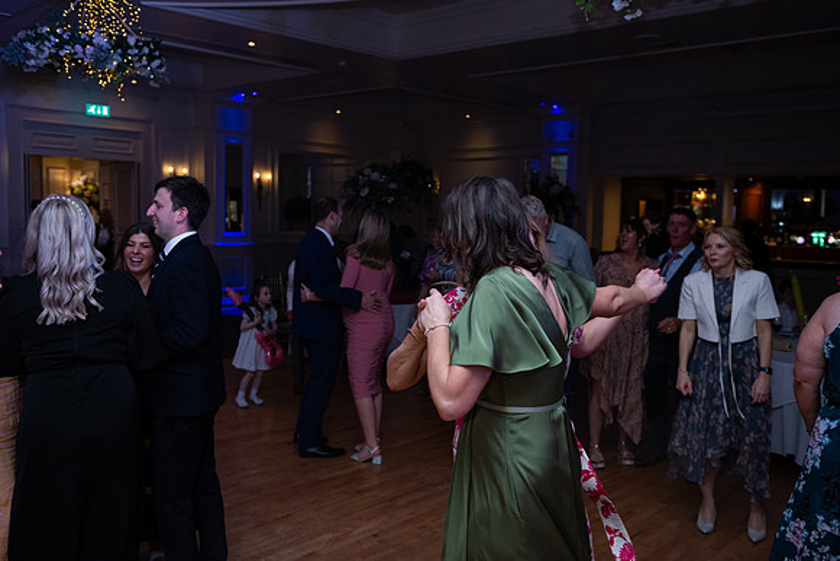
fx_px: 793
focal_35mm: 34
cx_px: 420
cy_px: 280
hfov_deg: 55.8
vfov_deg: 38.9
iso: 640
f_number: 3.5
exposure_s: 1/160
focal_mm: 34
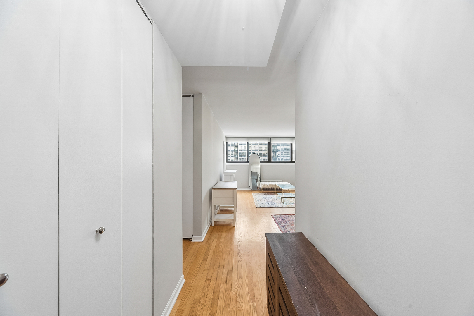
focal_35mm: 12
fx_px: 158
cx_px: 237
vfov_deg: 89.9
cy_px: 158
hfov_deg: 112.7
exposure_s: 1/13
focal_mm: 12
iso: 400
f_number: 8
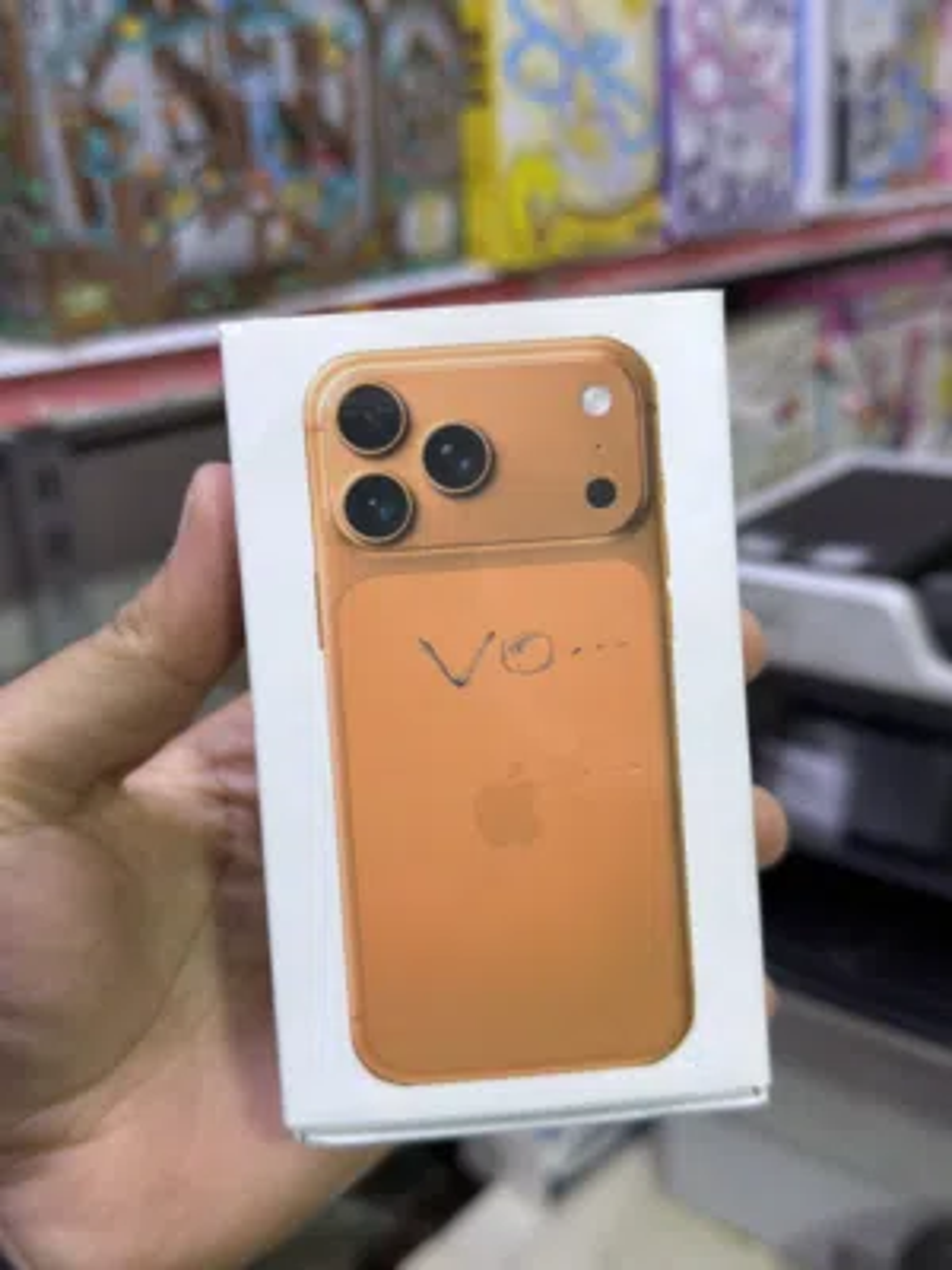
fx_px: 1283
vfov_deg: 52.6
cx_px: 476
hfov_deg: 40.7
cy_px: 635
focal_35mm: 35
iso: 125
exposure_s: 1/60
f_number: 1.78
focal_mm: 6.76
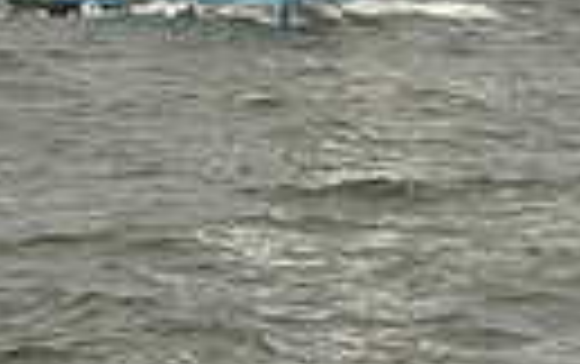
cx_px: 420
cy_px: -921
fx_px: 5809
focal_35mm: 367
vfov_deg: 3.5
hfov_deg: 5.7
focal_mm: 80
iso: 250
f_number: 11
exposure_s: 1/640
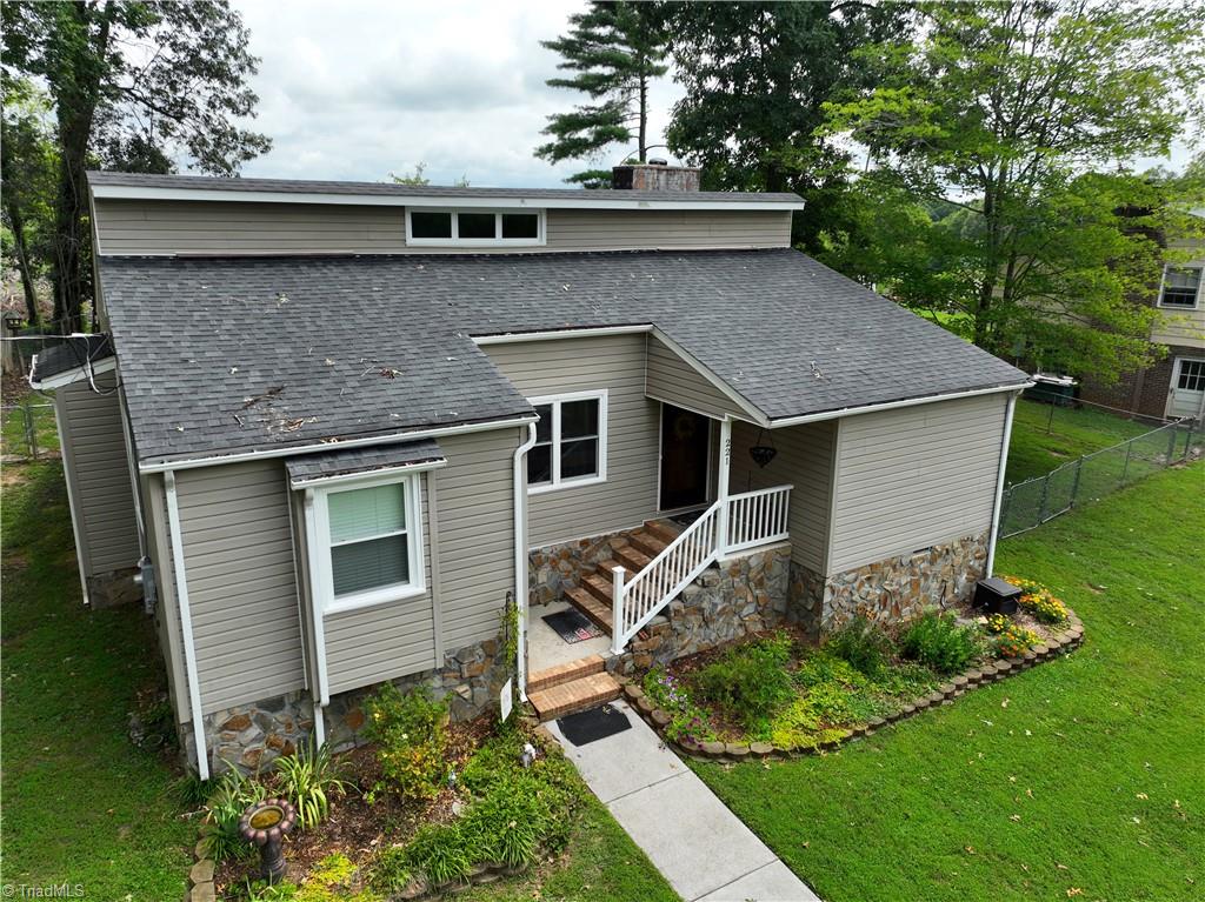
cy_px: 451
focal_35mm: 24
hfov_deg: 71.6
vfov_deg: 56.8
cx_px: 602
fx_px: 835
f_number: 2.8
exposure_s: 1/320
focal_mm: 12.3
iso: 200
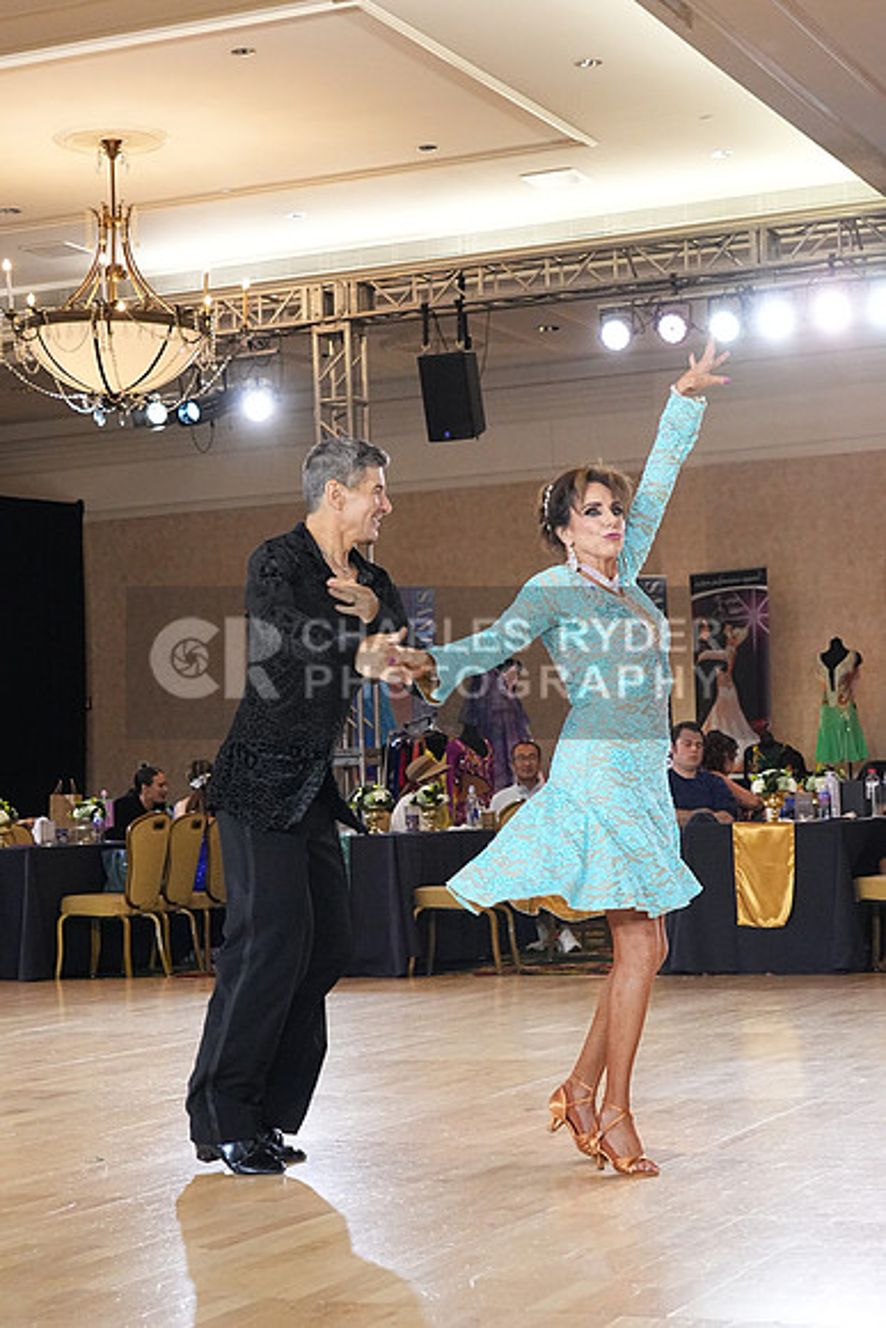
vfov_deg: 31.4
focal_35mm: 64
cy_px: 664
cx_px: 443
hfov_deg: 21.3
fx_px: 2361
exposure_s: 1/200
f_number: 6.3
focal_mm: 43
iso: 5000
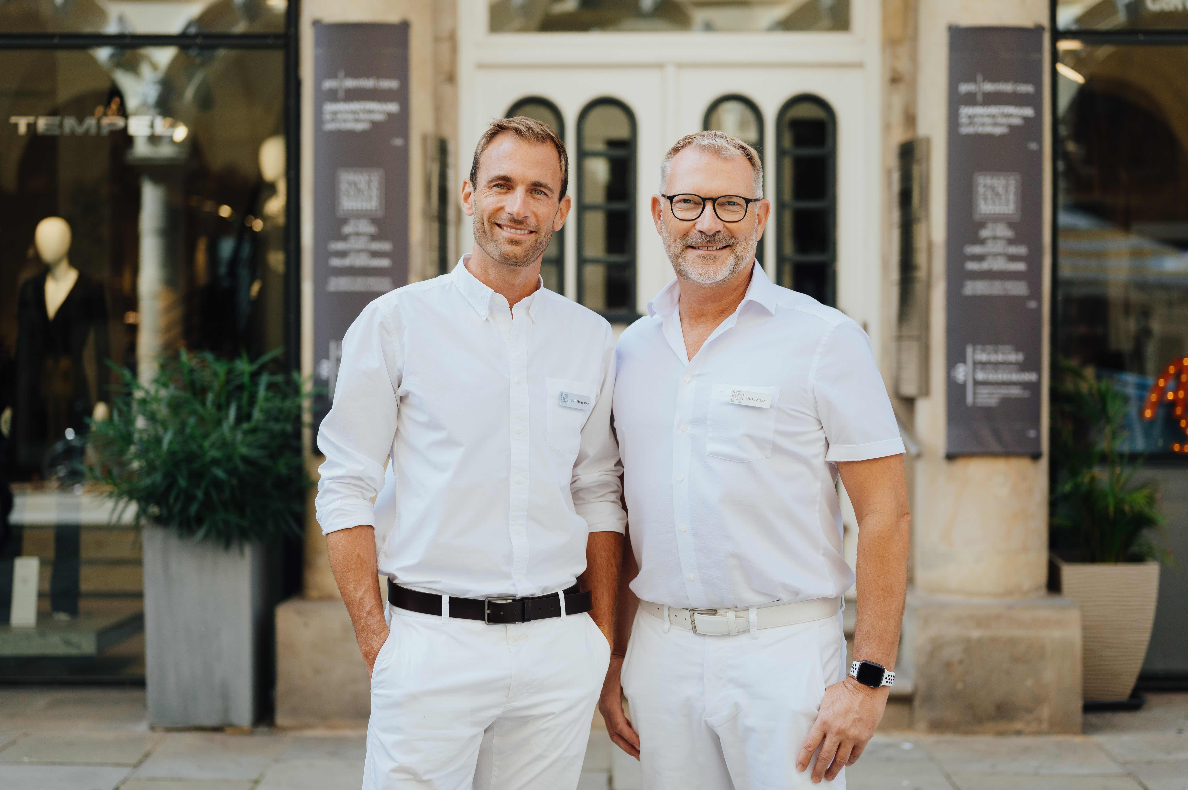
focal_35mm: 50
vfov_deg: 27.0
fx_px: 1649
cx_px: 594
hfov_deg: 39.6
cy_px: 395
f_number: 2.2
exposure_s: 1/2000
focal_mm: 50
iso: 400
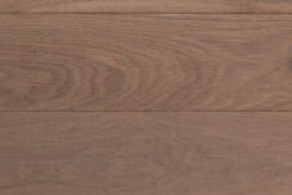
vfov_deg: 6.0
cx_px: 421
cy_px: 70
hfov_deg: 8.7
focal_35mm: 231
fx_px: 1876
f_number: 6.3
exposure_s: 1/160
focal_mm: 75
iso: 100
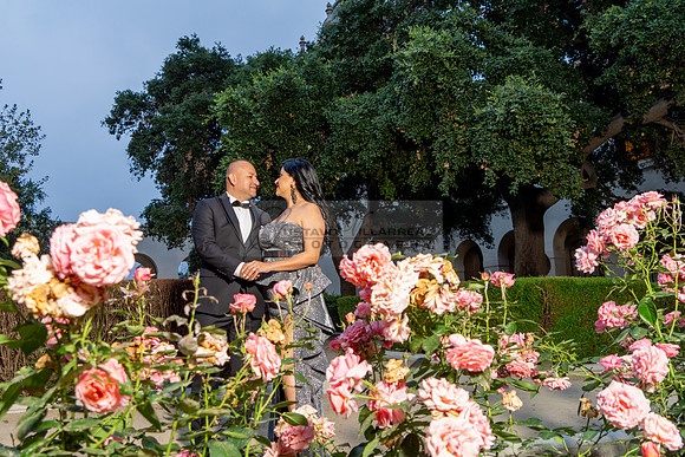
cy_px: 221
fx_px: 573
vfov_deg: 43.5
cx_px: 255
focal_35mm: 30
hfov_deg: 60.9
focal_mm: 24
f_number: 4
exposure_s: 1/200
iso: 400
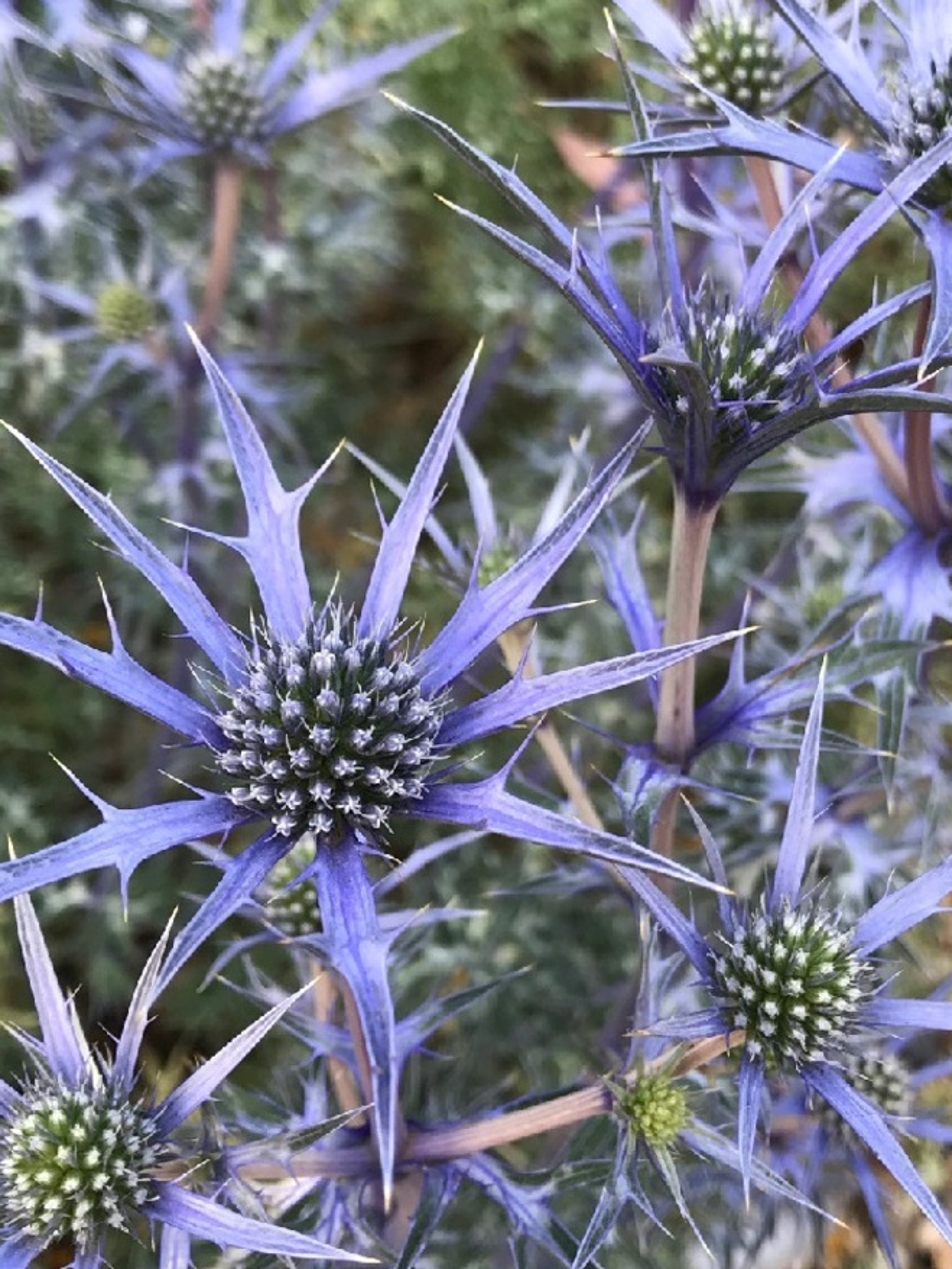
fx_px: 1869
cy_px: 507
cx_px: 555
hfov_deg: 28.5
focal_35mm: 51
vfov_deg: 37.3
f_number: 1.8
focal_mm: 3.99
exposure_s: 1/50
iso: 32
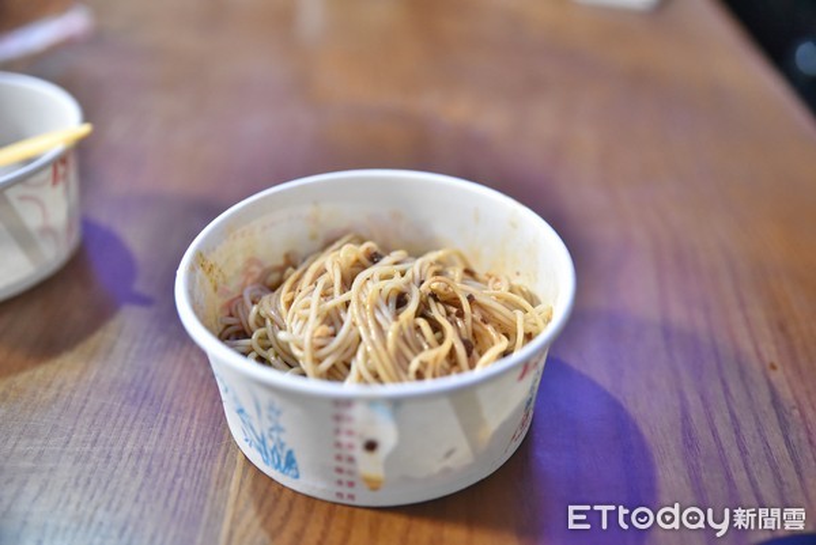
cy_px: 272
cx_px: 408
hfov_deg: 42.7
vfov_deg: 29.3
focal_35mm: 46
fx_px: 1043
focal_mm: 46
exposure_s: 1/50
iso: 4500
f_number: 2.8
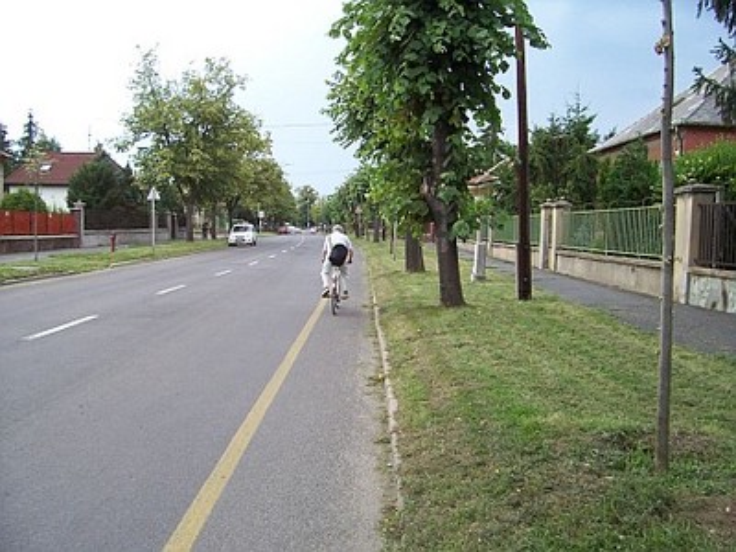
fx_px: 723
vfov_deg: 41.8
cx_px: 368
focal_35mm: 34
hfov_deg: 54.0
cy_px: 276
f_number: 2.7
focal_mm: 5.6
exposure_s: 1/250
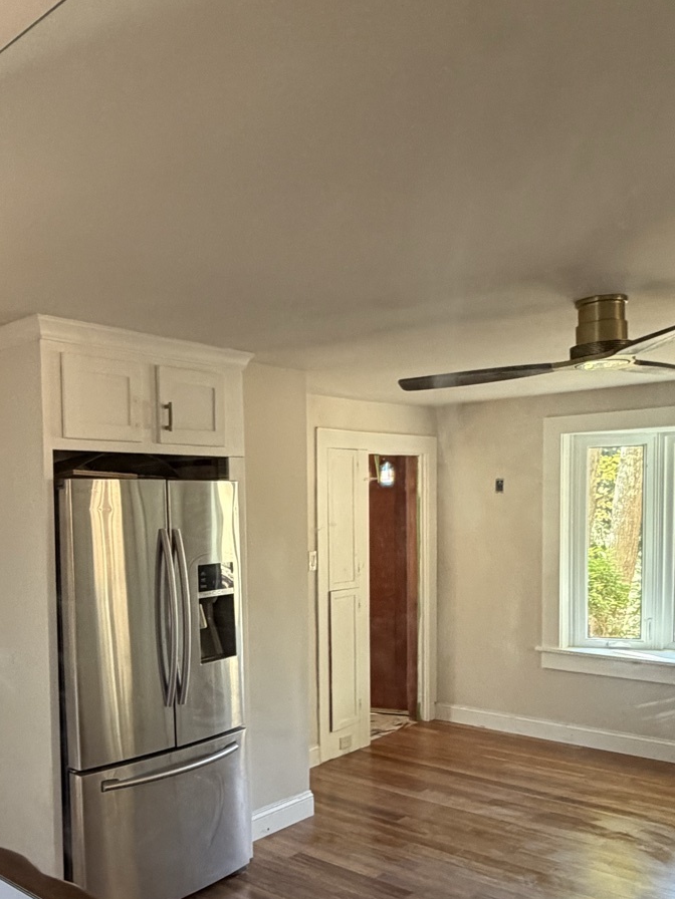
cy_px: 576
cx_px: 177
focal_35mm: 32
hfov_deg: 42.9
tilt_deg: -3.6
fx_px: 832
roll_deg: +1.9
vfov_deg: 56.0
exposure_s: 1/60
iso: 400
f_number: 2.2
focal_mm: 2.22
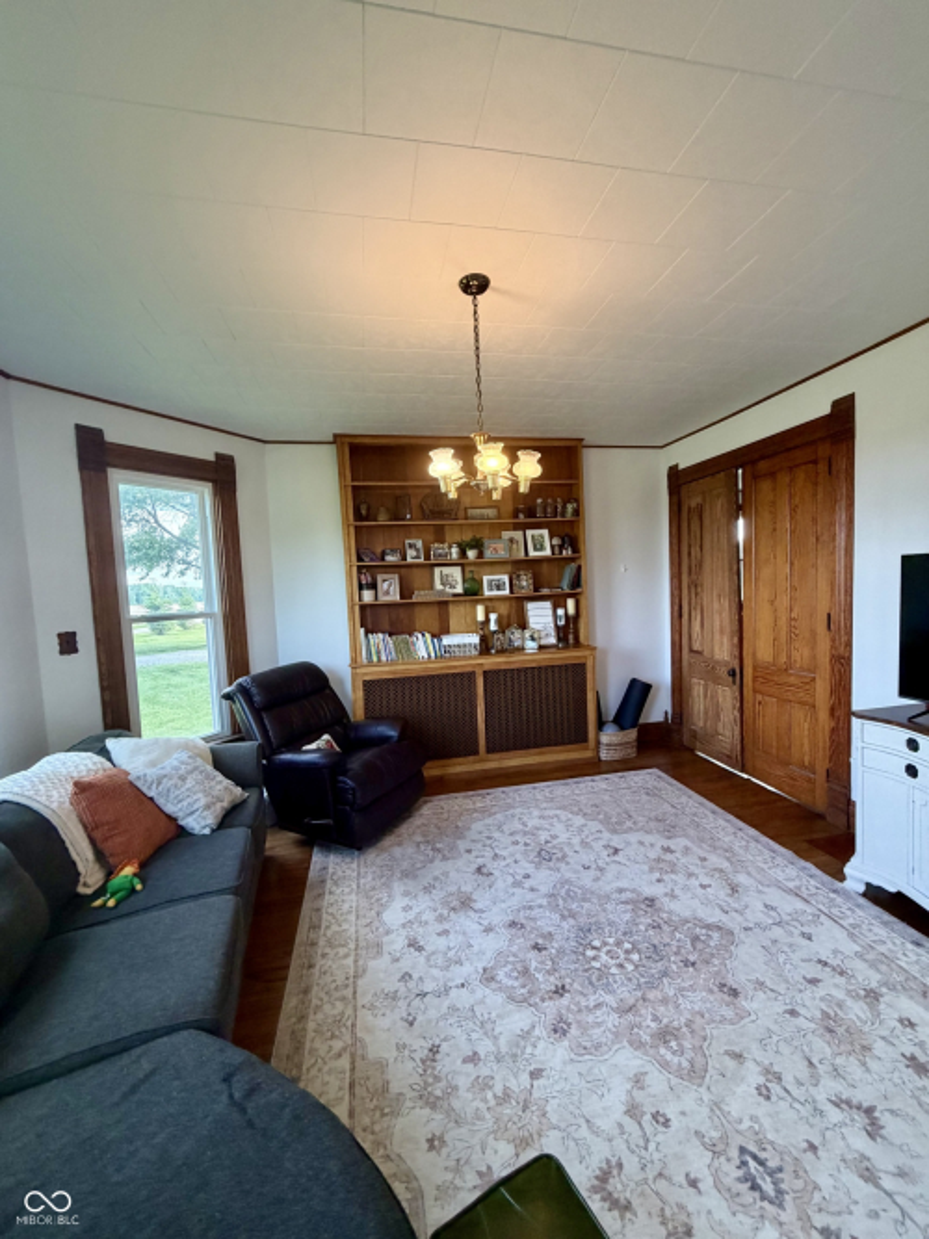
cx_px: 464
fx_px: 501
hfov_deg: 85.7
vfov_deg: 102.1
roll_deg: +3.4
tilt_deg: -4.2
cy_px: 620
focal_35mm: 14
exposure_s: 1/120
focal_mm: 2.22
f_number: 2.2
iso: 200
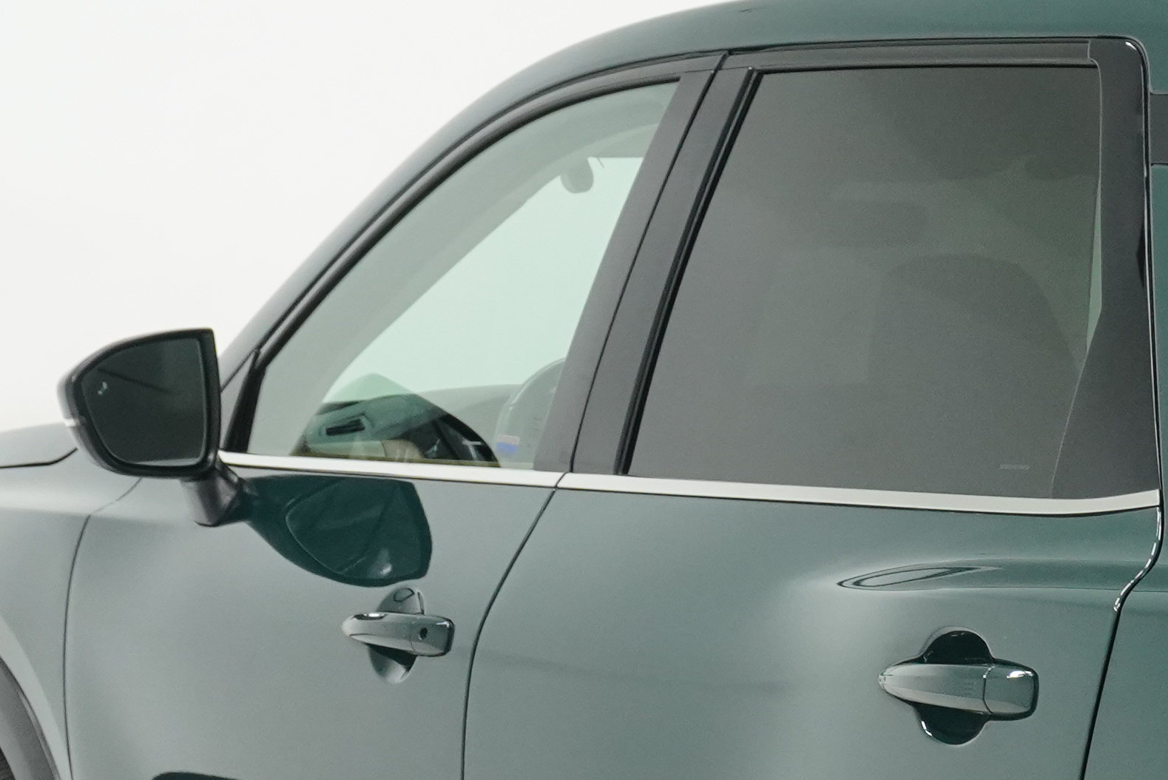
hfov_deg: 17.5
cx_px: 1591
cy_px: 884
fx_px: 3505
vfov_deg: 12.5
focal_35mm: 108
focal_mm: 22
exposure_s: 1/200
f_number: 5.6
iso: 1250
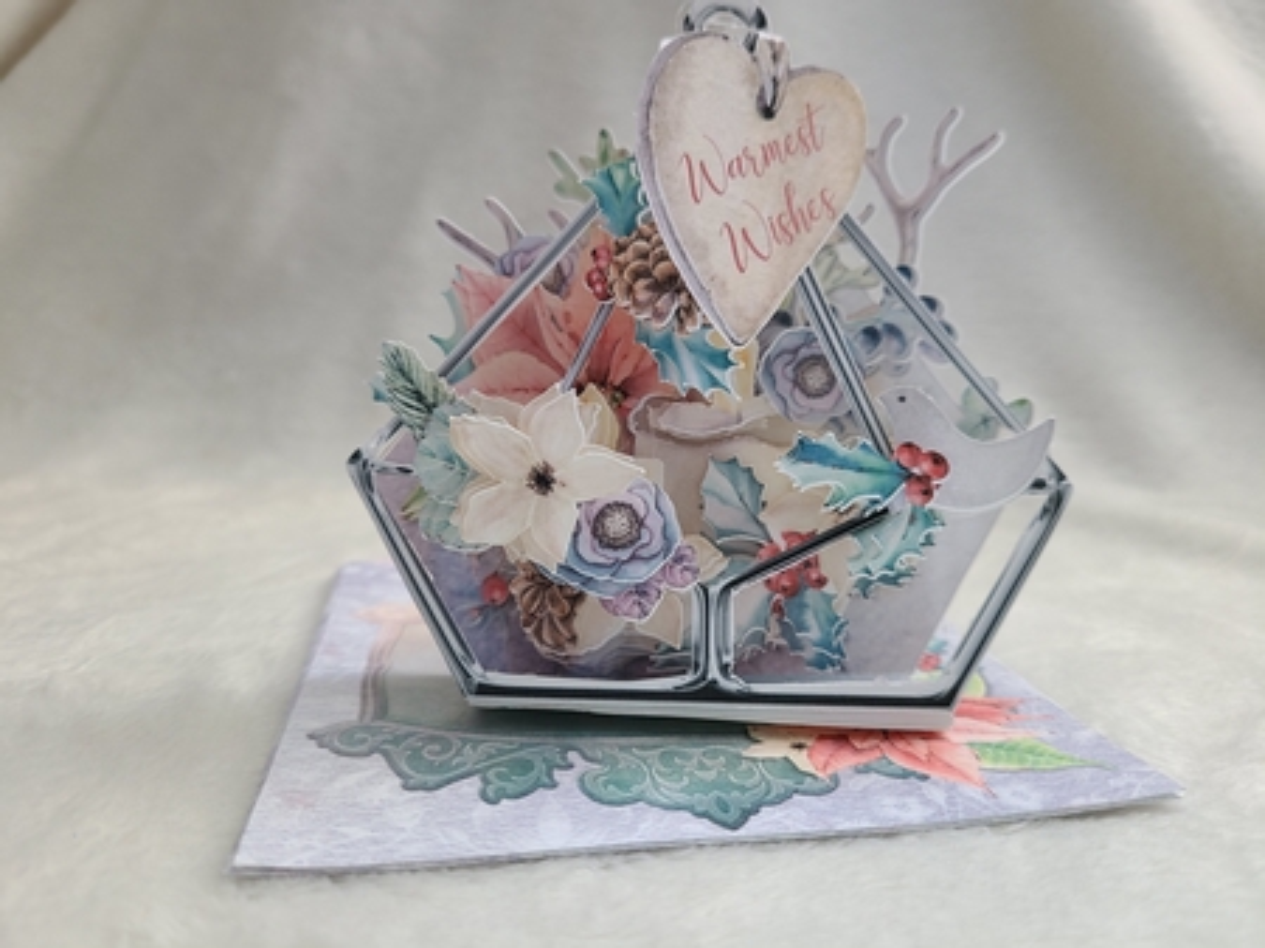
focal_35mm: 26
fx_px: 950
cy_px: 474
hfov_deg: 67.3
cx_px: 632
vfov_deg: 53.0
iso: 64
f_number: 1.8
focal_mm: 5.4
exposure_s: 1/60
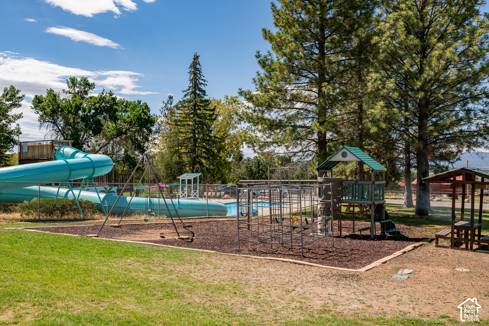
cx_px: 244
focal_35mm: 35
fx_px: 475
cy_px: 163
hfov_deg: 54.4
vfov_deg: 37.8
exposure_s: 1/640
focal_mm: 35
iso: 250
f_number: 11
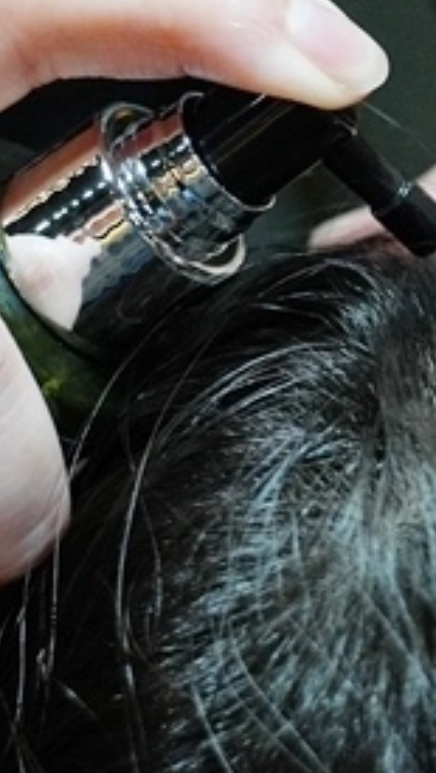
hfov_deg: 8.6
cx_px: 422
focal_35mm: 141
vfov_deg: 15.2
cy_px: 215
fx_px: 2894
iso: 4000
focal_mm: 37
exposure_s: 1/500
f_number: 4
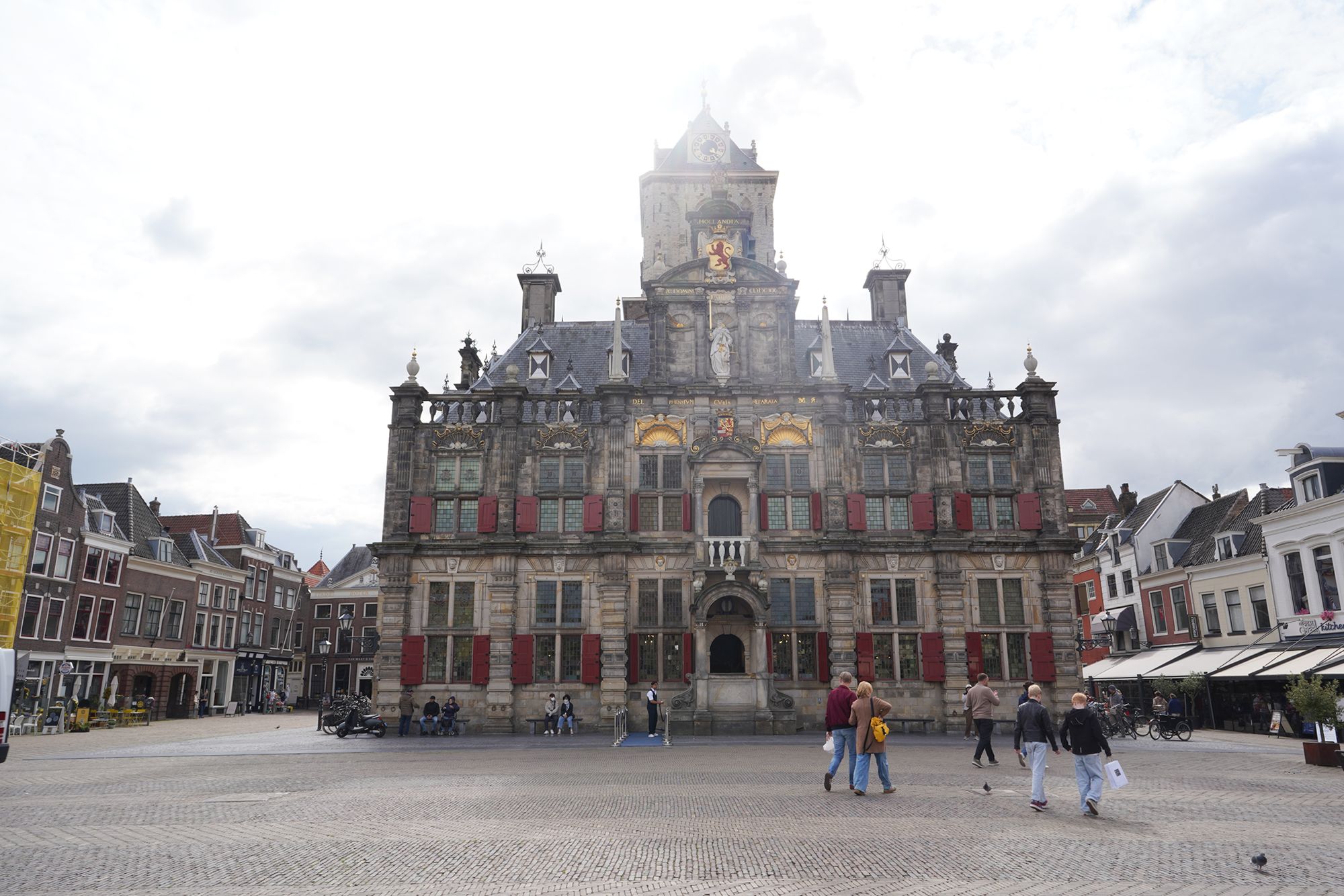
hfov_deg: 73.7
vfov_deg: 53.1
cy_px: 448
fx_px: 896
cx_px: 672
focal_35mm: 24
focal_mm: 24
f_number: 13
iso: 100
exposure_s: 1/100
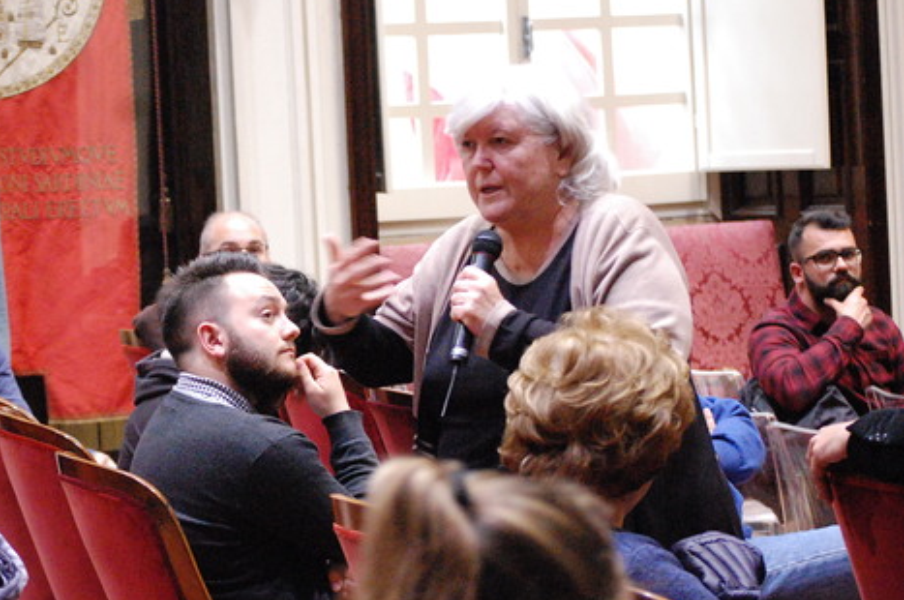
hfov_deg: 18.4
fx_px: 2775
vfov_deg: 12.3
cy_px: 298
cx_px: 300
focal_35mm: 111
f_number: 4
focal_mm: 55
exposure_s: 1/30
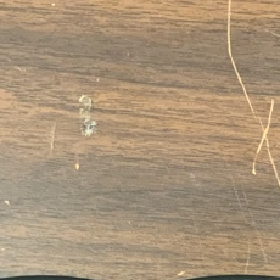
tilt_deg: -86.4
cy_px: 391
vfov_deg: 14.5
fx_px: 1043
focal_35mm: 114
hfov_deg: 14.2
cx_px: 431
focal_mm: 3
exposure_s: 1/60
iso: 250
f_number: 1.8
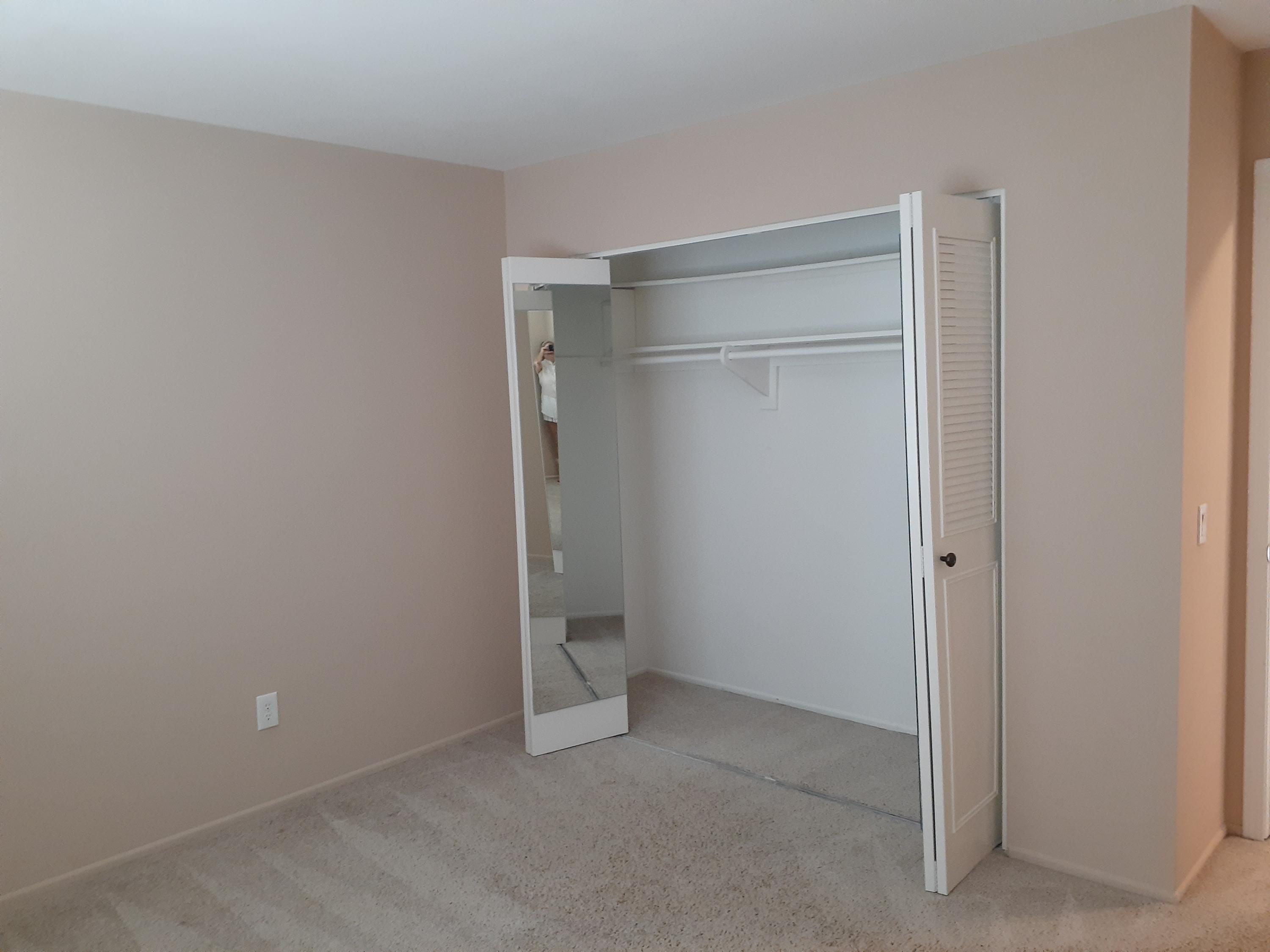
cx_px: 635
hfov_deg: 65.3
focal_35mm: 27
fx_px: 991
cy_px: 476
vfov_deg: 51.4
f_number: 1.9
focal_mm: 3.6
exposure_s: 1/25
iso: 500
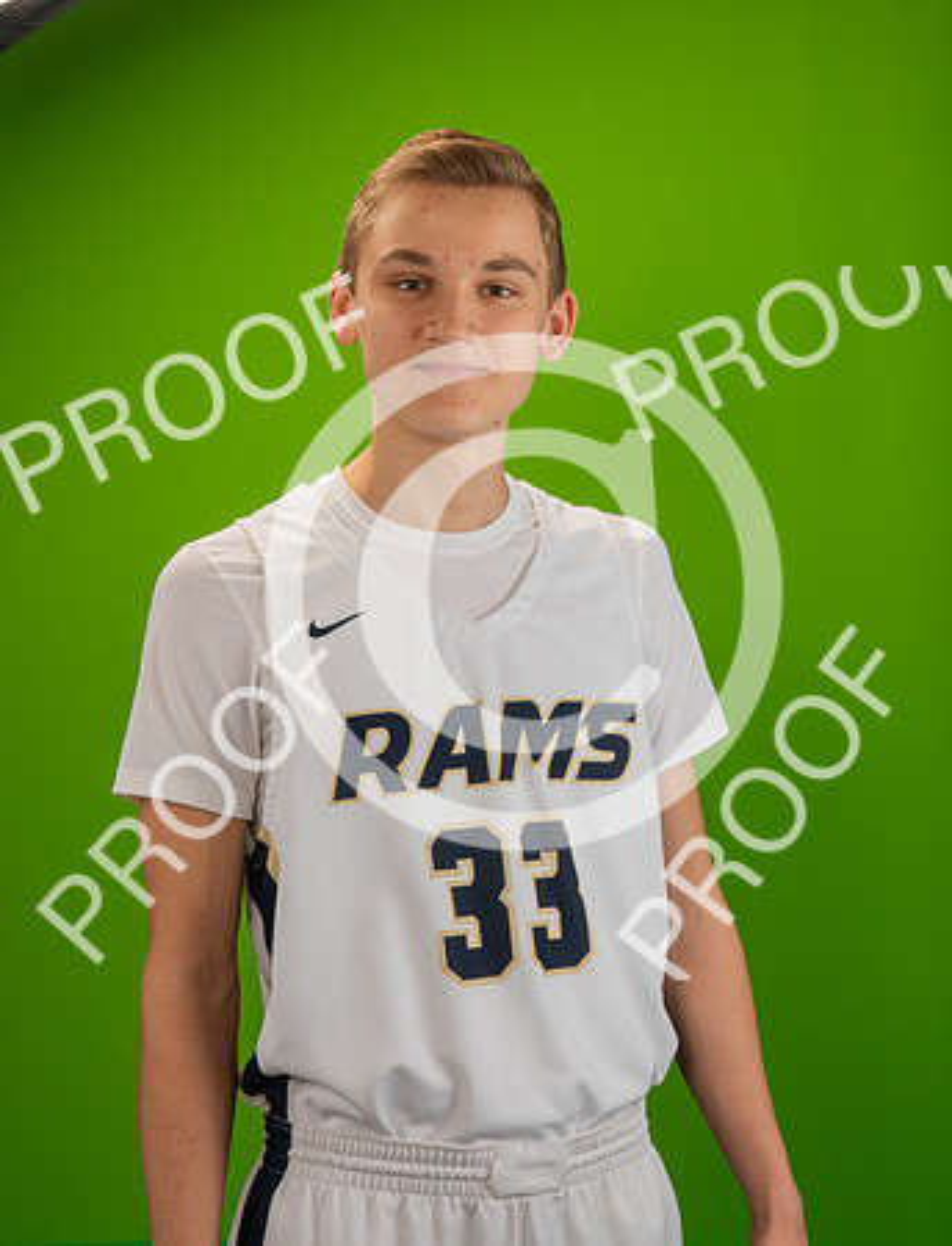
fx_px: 2291
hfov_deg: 23.5
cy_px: 594
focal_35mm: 63
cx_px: 469
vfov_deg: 30.4
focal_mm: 42
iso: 800
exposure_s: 1/60
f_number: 20
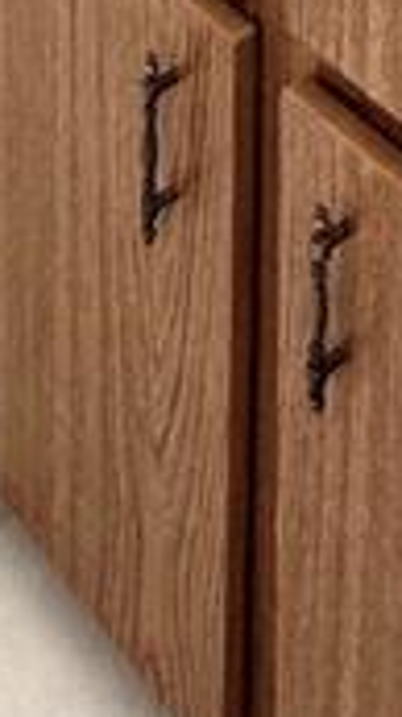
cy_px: -1119
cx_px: 319
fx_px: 2014
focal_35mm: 106
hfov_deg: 11.4
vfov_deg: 13.3
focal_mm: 2.22
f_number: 2.2
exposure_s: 1/120
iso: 64
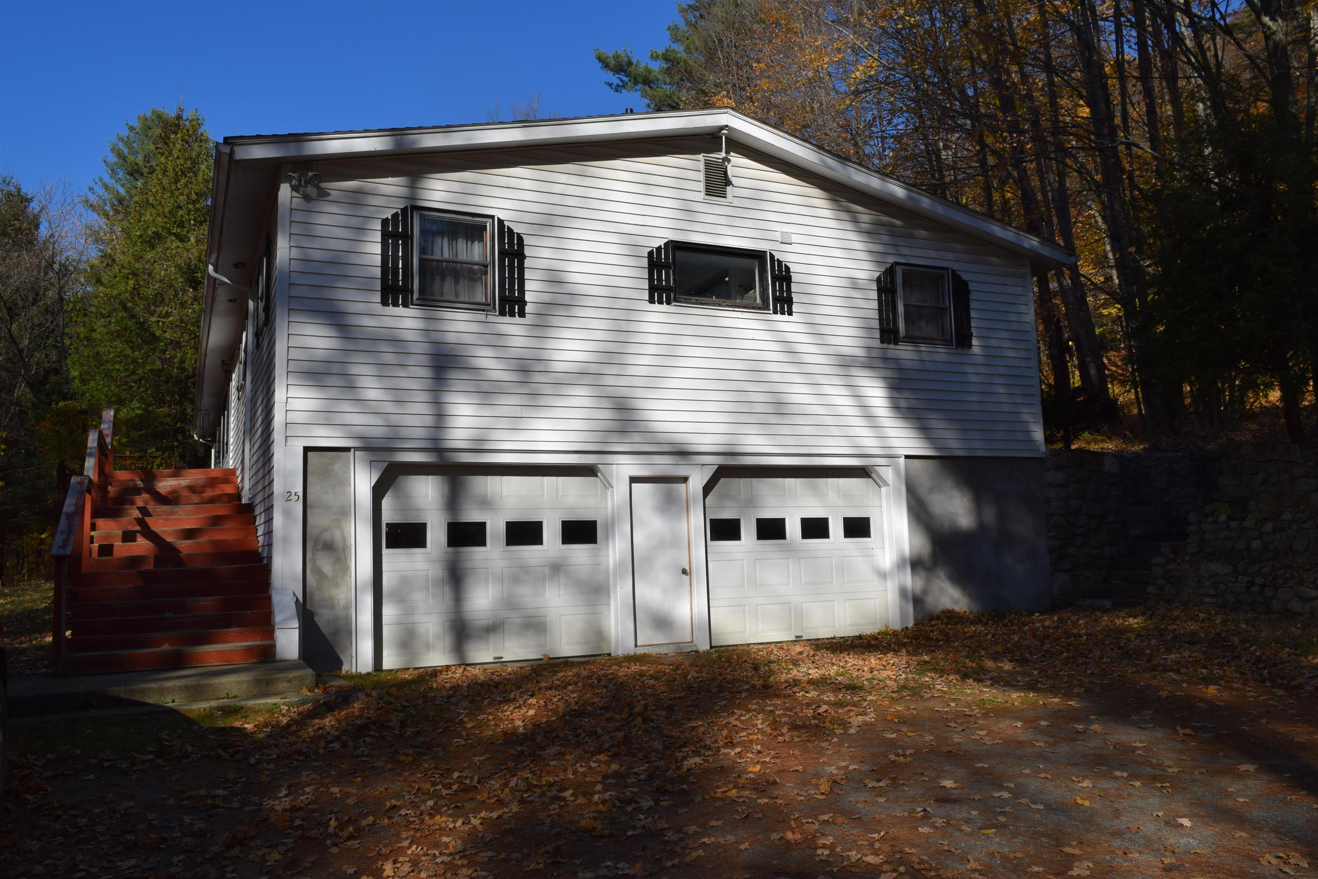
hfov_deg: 67.4
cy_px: 440
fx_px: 989
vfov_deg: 47.9
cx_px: 659
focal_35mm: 27
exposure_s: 1/400
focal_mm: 18
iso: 200
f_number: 10
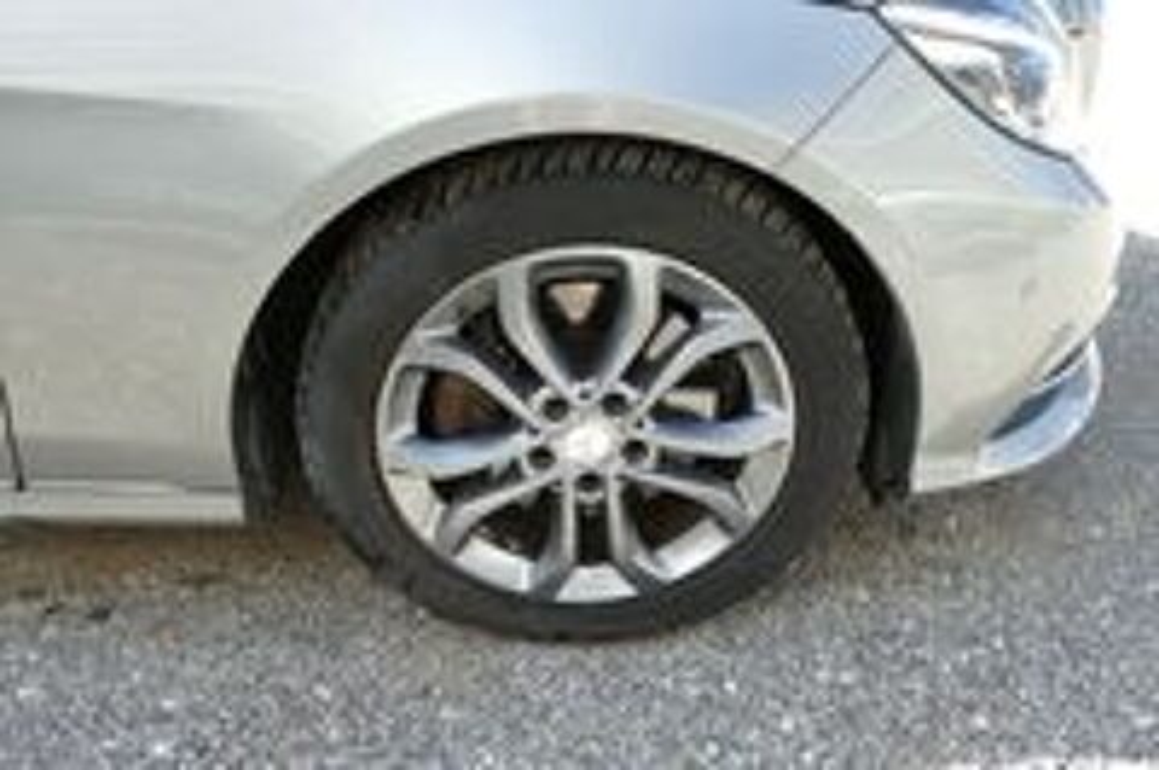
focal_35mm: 32
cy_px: 385
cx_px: 580
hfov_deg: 58.8
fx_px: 1029
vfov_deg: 41.0
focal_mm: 11.6
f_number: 3
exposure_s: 1/250
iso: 125
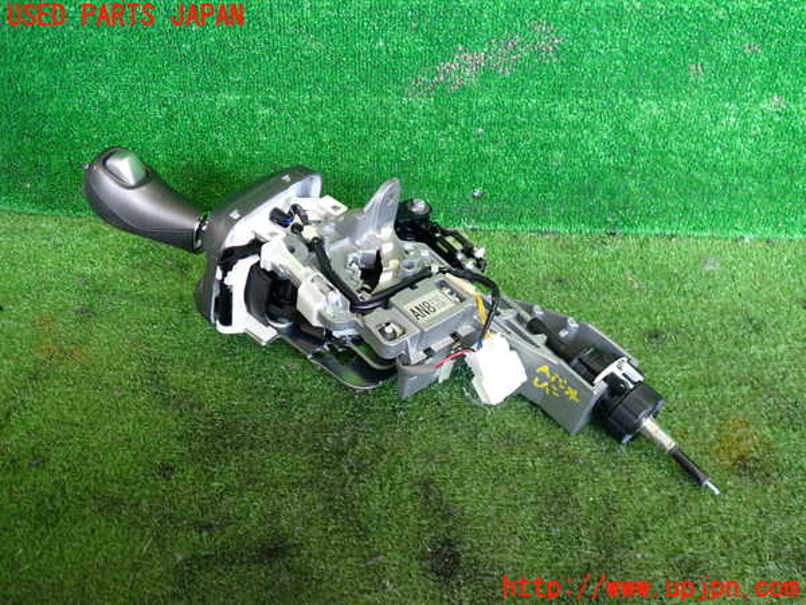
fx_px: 699
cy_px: 302
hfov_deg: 60.0
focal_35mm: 30
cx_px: 403
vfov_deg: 46.8
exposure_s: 1/50
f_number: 2.3
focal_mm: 5.4
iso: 200
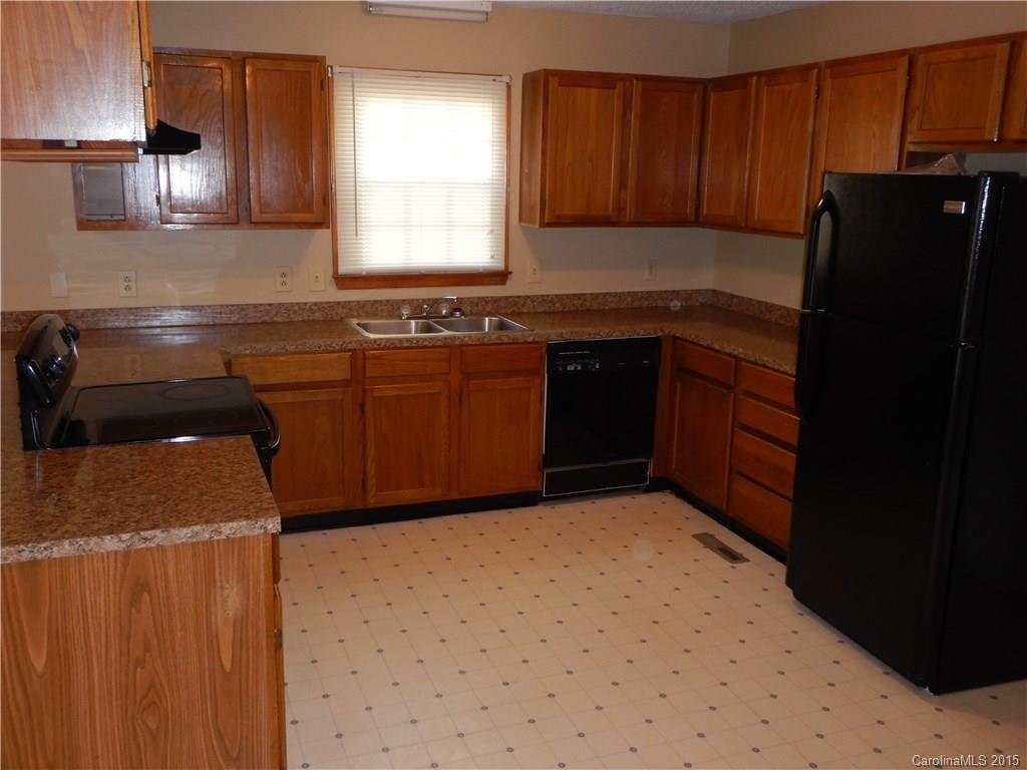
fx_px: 920
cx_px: 514
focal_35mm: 31
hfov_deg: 58.4
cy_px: 385
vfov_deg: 45.4
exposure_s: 1/30
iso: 320
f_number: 4.2
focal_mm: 5.6
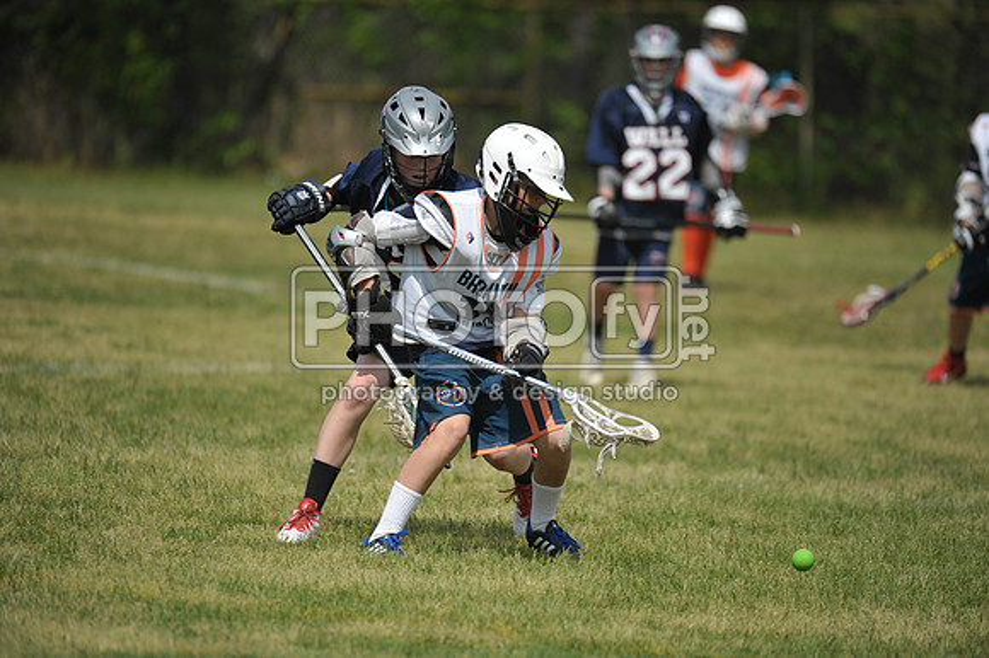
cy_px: 329
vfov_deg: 3.9
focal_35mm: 350
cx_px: 494
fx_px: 9609
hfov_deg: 5.9
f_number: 4
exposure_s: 1/6400
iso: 640
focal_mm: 350
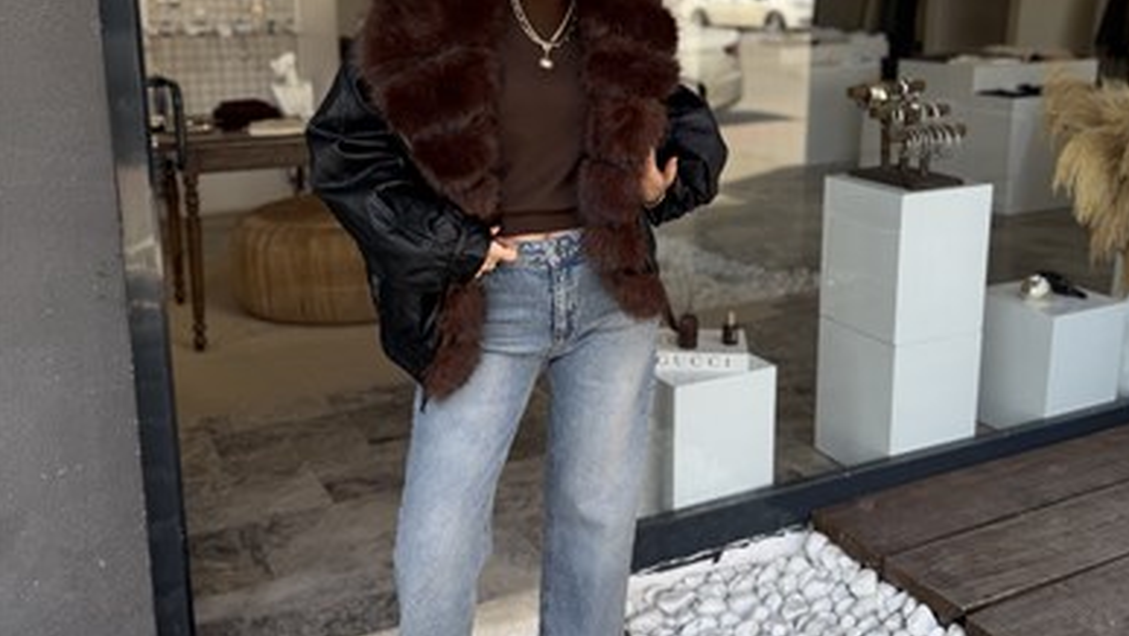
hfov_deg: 55.3
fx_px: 1078
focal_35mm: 36
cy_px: 212
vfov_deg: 32.6
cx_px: 578
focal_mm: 6.76
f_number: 1.78
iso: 80
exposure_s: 1/456
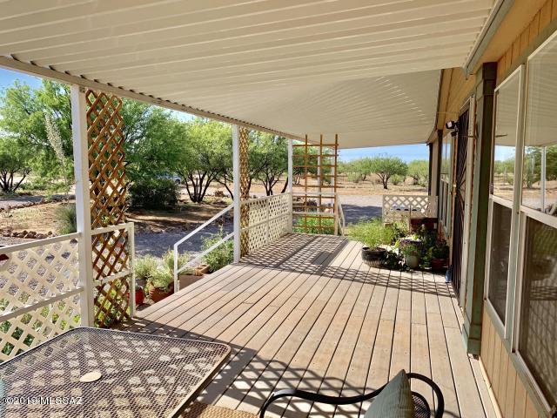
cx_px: 278
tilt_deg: -4.3
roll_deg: -1.4
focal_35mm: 26
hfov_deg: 67.3
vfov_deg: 53.1
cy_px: 209
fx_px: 418
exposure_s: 1/1282
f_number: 1.8
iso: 25
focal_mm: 4.25
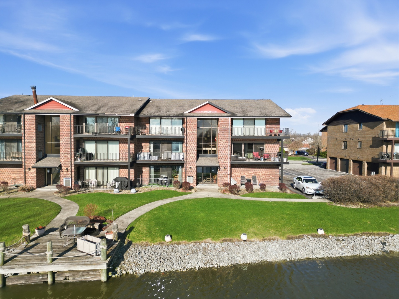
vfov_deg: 56.8
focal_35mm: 24
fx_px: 277
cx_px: 200
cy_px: 150
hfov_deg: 71.6
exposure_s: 1/2500
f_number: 1.7
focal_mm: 6.7
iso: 110
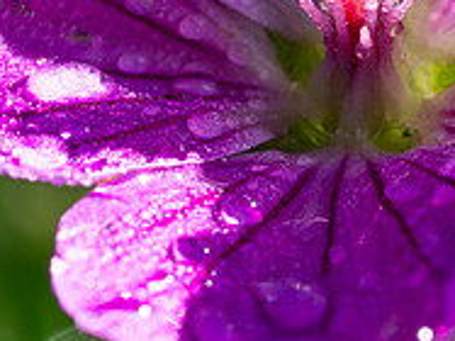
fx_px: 4900
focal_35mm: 373
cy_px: 38
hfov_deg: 5.3
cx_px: 363
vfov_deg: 4.0
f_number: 7.1
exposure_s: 1/160
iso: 200
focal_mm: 60
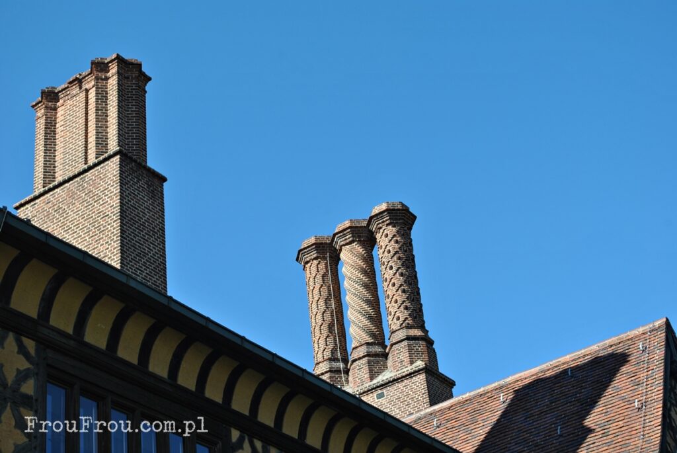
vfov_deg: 20.2
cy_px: 226
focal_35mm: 68
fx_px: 1271
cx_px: 338
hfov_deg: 29.8
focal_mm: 45
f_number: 7.1
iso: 100
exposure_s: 1/200
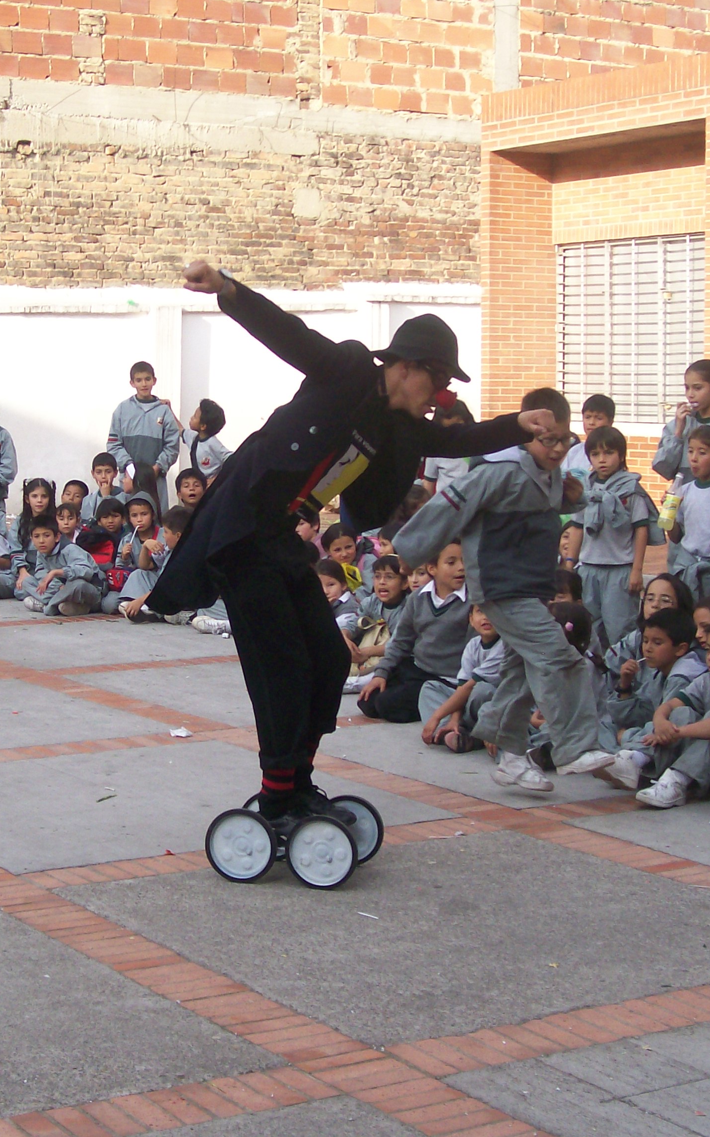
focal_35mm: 64
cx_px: 183
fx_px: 1982
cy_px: 568
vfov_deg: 32.0
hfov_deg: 20.2
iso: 80
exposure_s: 1/263
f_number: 3
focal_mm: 7.6
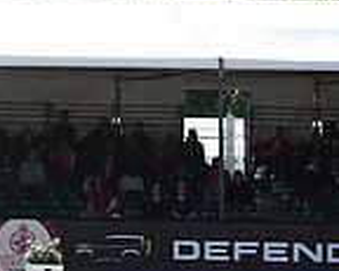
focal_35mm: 325
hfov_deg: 5.8
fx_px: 3259
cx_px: -341
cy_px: 45
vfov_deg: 4.8
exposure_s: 1/1250
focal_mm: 86
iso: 140
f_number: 4.5
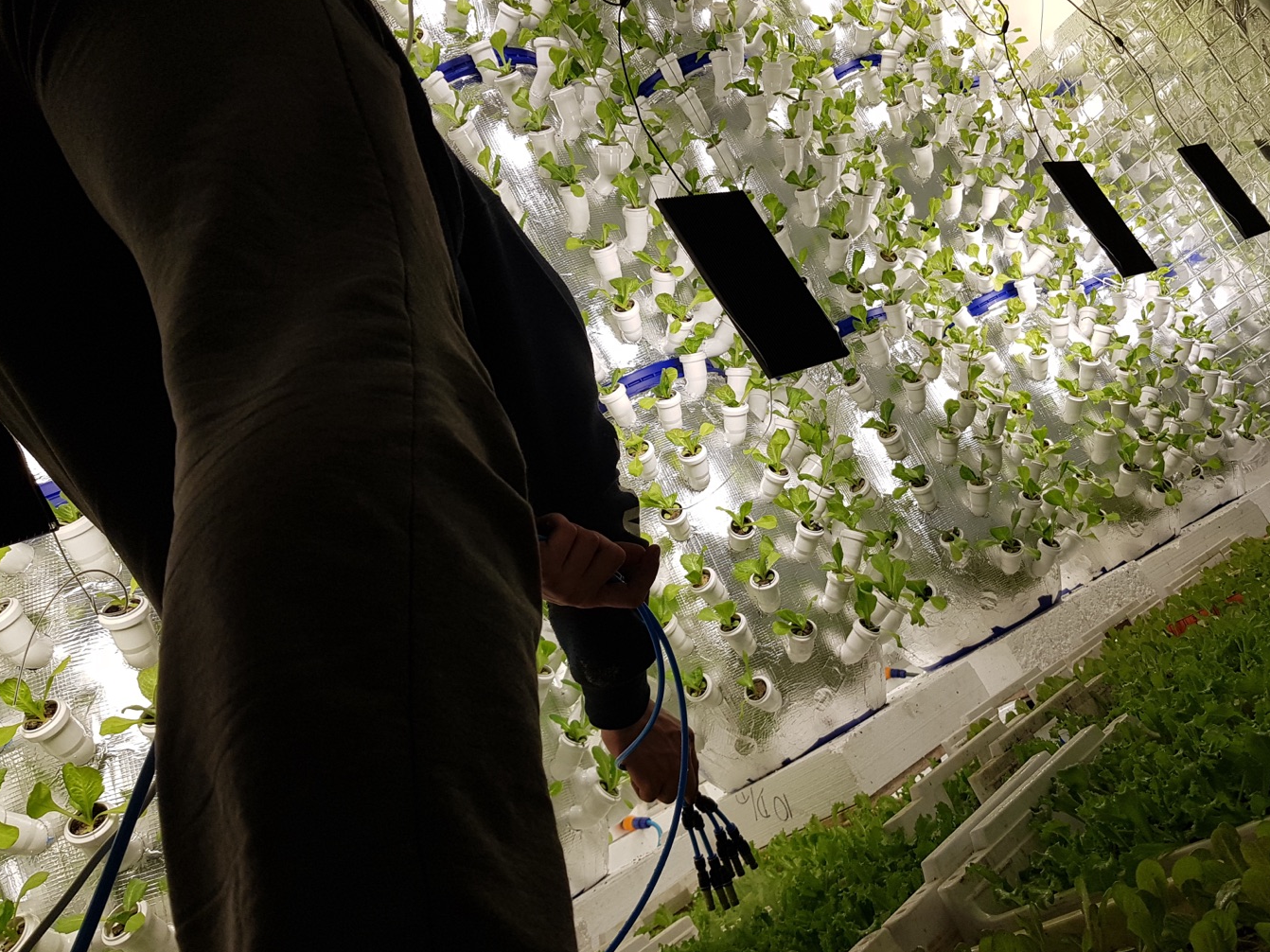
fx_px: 1137
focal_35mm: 31
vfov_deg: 45.4
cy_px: 459
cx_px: 750
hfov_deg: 58.0
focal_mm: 4.2
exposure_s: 1/738
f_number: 1.7
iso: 40
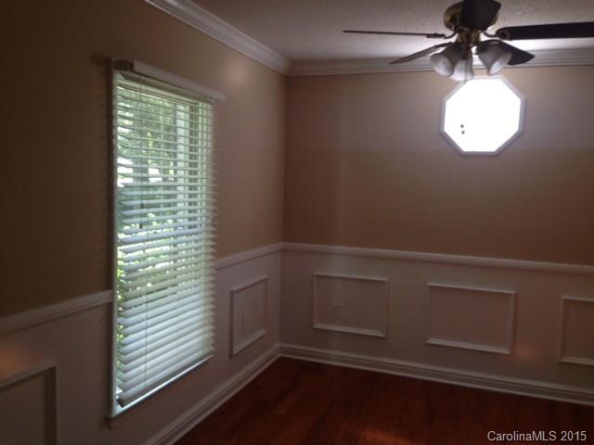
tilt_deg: -2.7
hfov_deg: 55.4
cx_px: 297
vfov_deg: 42.9
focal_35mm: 33
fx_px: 566
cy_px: 222
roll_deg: -0.4
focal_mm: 4.12
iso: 50
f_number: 2.4
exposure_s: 1/24
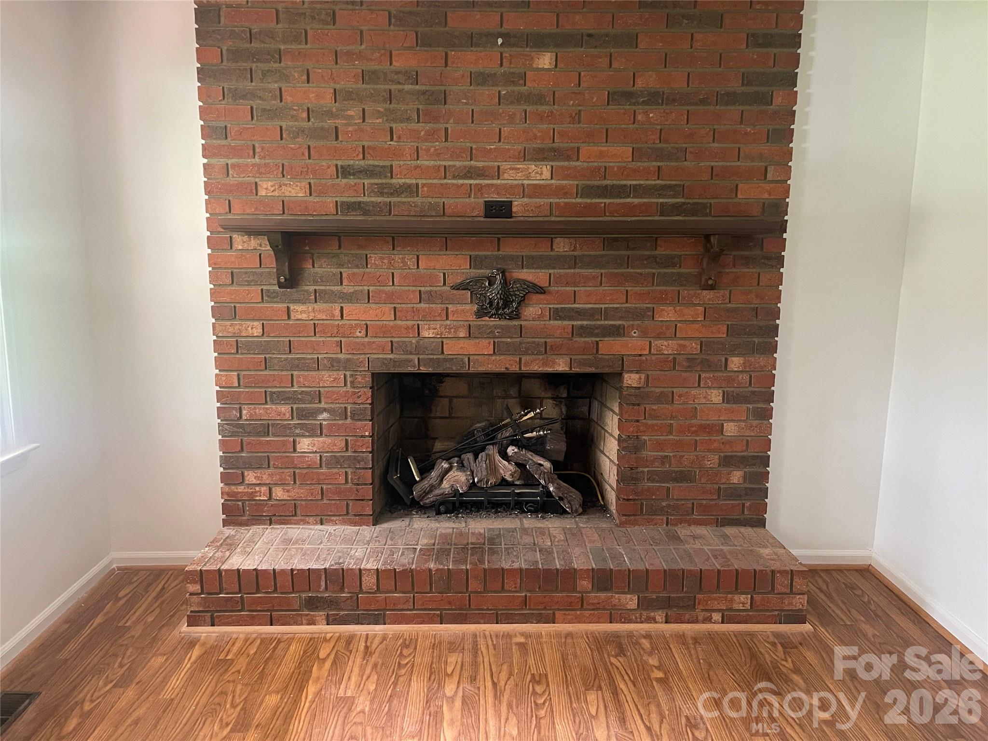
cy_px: 370
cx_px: 494
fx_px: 714
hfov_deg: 69.4
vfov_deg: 54.9
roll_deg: +0.0
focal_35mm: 25
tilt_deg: -9.9
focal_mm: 5.1
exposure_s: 1/48
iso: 500
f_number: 1.6
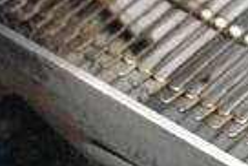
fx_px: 1436
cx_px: 554
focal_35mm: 208
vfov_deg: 6.6
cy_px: -41
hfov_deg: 9.1
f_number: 4.2
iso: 22800
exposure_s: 1/50
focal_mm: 31
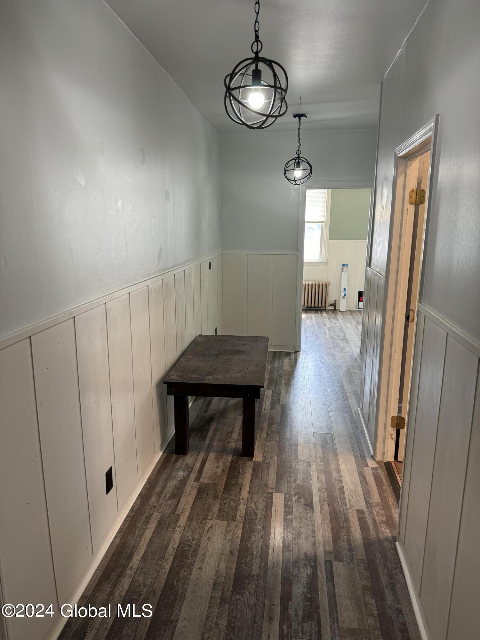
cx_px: 240
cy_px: 320
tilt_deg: -12.9
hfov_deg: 56.8
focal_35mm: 24
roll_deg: -0.4
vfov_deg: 71.6
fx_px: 444
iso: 125
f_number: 1.78
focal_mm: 6.76
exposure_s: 1/60
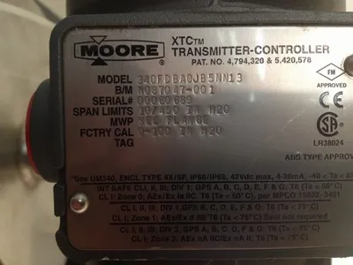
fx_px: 357
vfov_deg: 40.7
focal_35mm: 35
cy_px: 132
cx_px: 176
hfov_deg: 52.6
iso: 100
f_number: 2.4
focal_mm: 4.28
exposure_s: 1/20
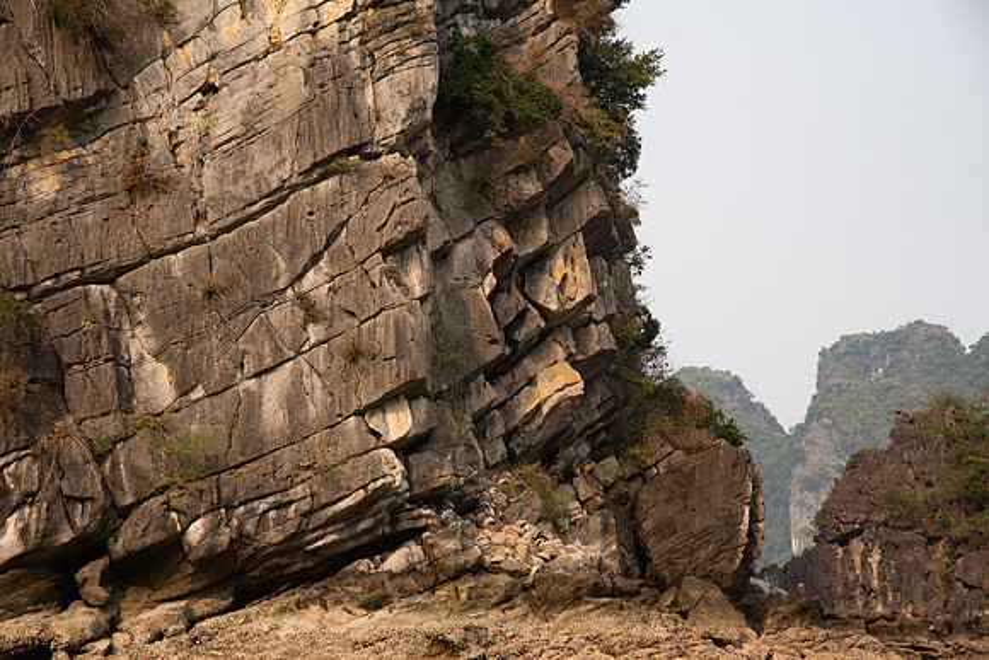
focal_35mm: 105
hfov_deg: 19.5
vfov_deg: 13.0
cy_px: 330
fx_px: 2885
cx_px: 494
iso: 400
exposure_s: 1/1000
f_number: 8
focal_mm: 105
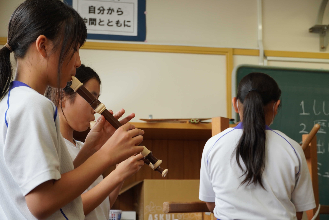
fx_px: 686
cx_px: 164
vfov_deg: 18.2
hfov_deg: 27.0
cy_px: 110
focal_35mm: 75
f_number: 5
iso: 320
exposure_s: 1/160
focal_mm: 50
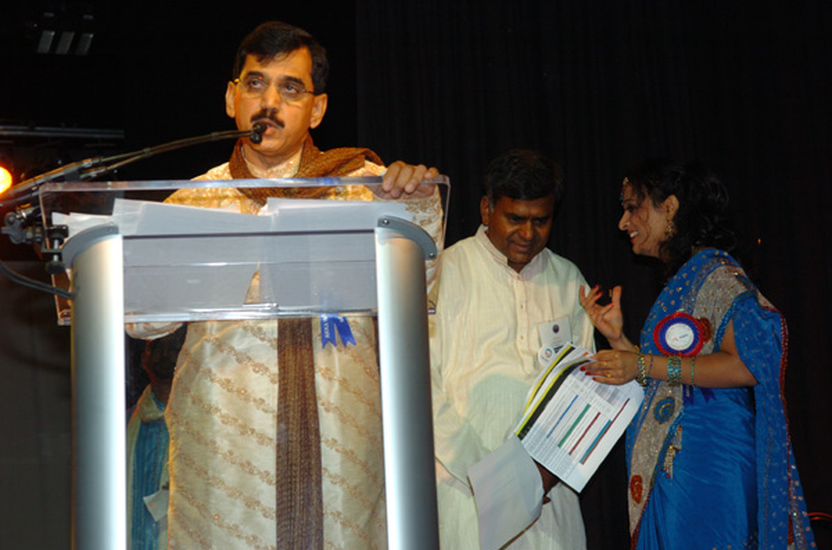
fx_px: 1902
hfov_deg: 24.7
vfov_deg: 16.5
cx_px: 416
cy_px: 275
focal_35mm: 82
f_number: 4.5
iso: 400
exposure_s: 1/50
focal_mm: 55
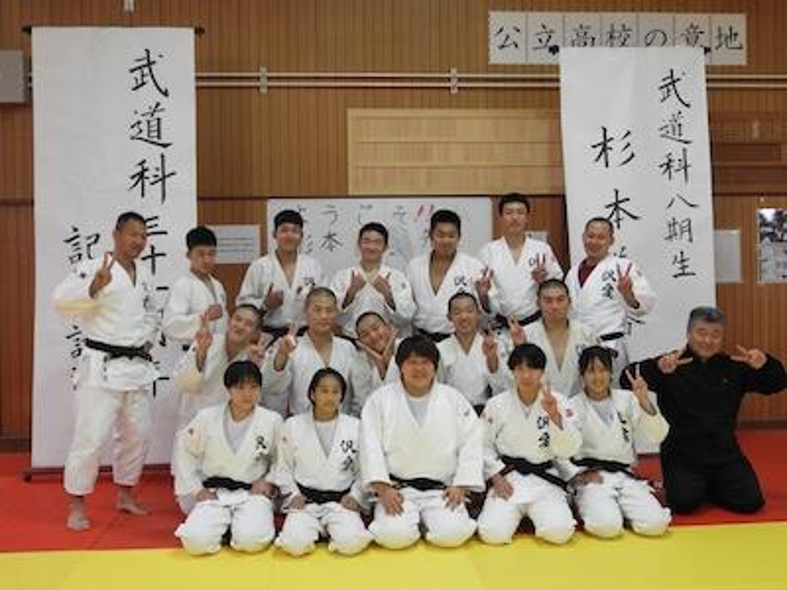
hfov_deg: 46.8
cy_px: 295
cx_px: 394
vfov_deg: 36.0
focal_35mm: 40
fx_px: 909
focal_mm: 7.2
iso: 400
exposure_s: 1/25
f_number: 3.8
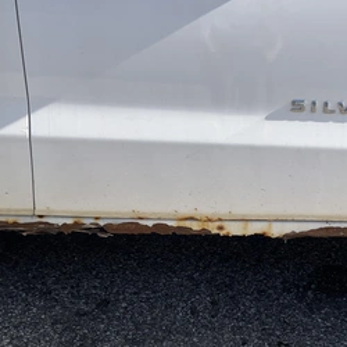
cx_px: 250
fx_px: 465
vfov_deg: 40.9
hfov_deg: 40.1
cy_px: 179
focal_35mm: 41
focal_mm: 3
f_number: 1.8
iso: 25
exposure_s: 1/1035
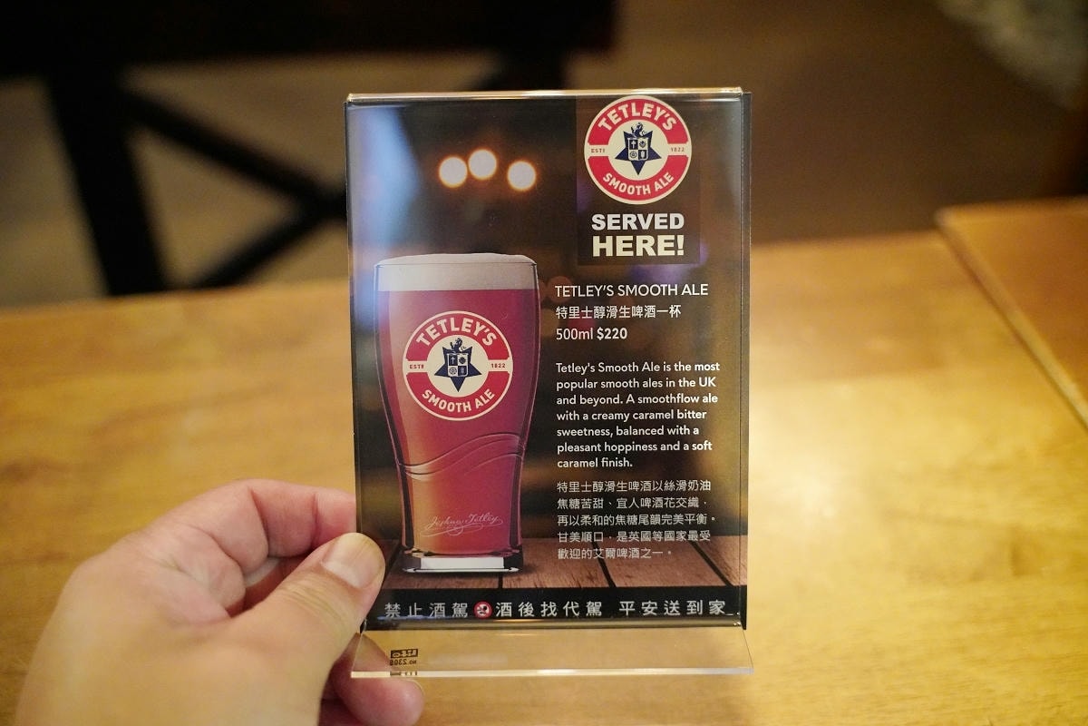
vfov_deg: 38.9
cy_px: 363
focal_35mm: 34
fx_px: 1027
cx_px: 544
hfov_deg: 55.8
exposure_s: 1/60
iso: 12800
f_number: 2.8
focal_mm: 34
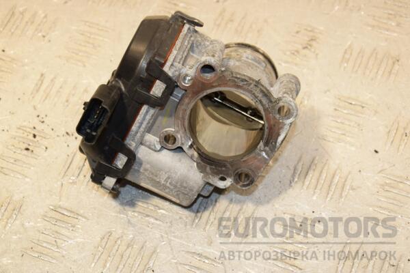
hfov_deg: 20.6
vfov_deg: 13.8
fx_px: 1127
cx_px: 205
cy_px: 136
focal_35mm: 99
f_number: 7.1
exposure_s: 1/200
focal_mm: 66
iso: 800
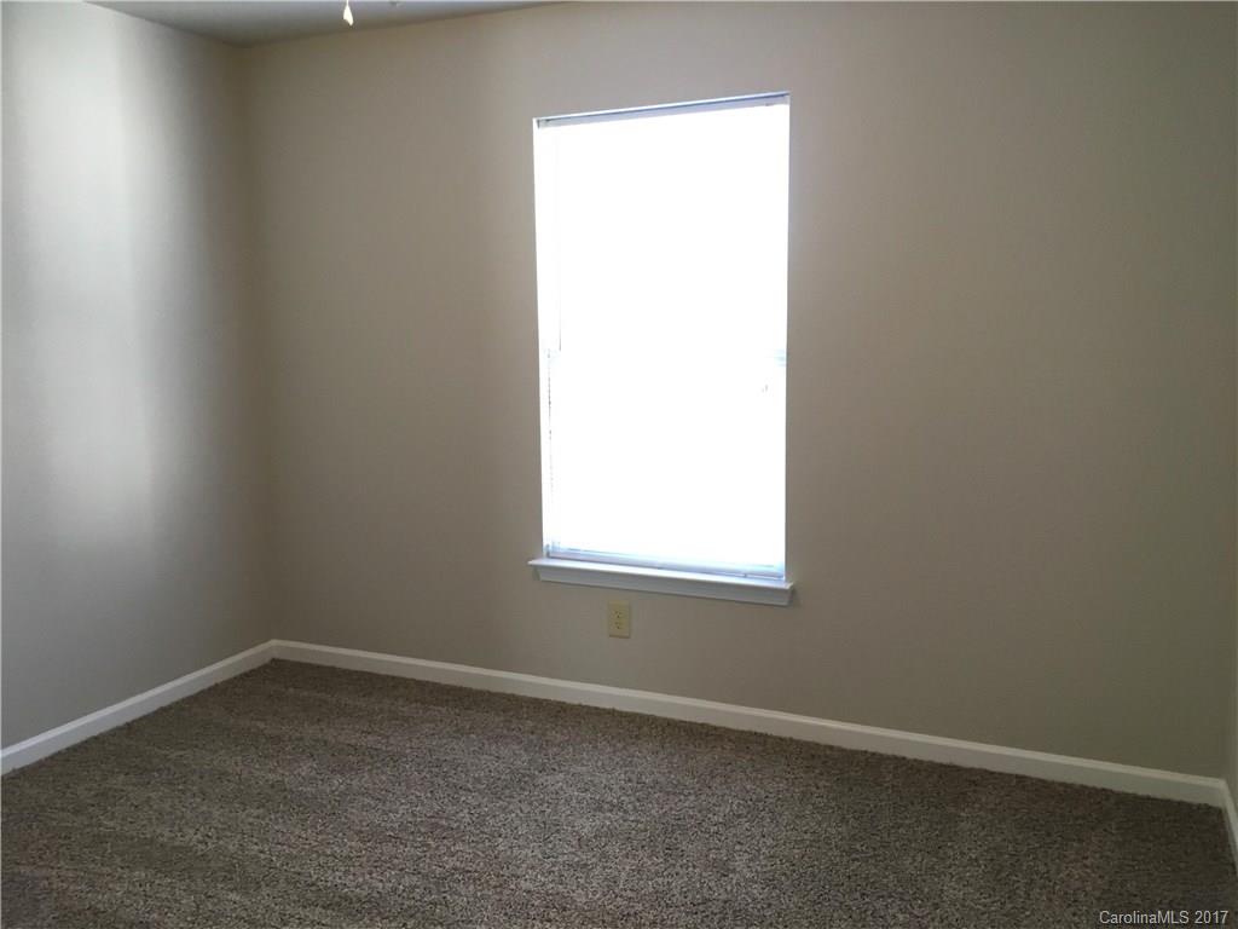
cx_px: 619
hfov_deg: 61.7
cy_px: 464
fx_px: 1037
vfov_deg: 48.2
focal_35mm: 29
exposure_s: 1/33
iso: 160
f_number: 2.2
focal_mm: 4.15
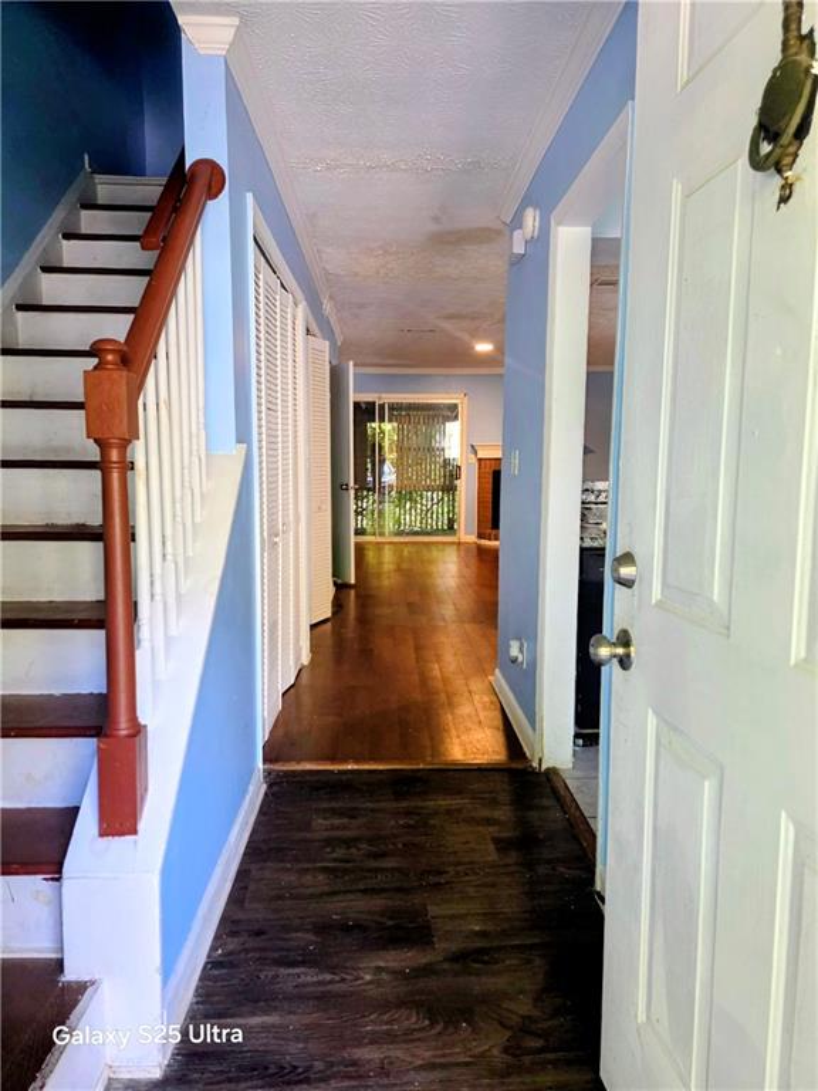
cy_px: 546
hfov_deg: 58.9
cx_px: 409
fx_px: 725
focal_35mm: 23
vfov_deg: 73.9
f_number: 1.7
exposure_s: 1/120
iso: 400
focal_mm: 6.3
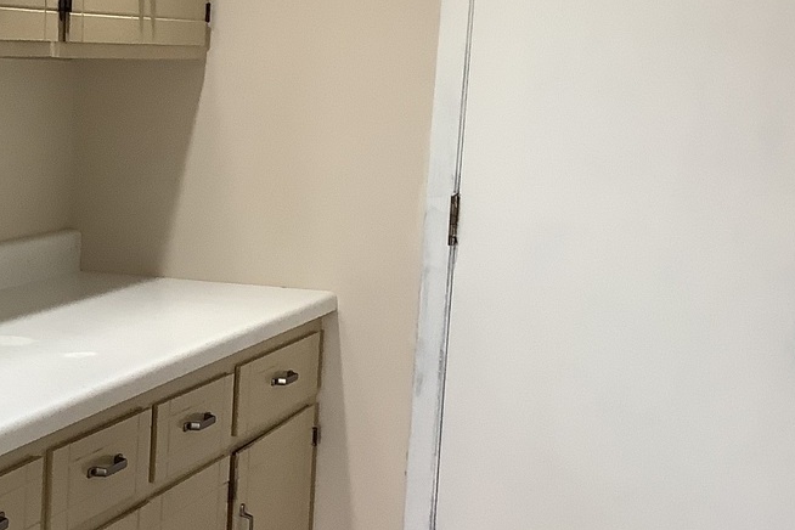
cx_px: -29
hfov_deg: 26.7
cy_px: 334
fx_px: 1568
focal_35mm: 71
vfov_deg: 19.2
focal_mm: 3.3
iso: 125
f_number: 2.4
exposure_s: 1/60
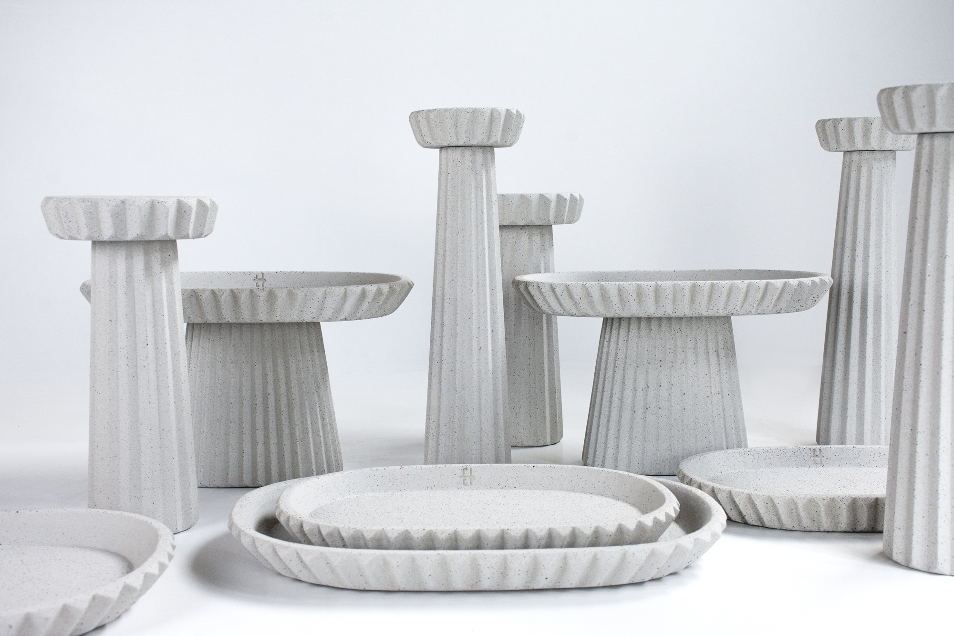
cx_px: 477
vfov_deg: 28.1
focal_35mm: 48
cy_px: 318
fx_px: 1272
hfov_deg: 41.1
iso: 900
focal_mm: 32
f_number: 8
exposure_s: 1/50
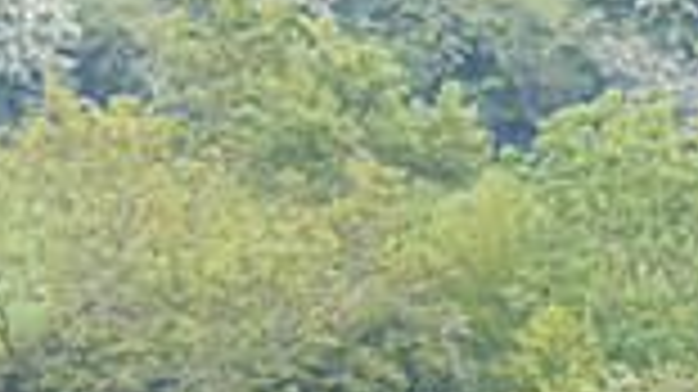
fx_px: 21347
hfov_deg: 1.9
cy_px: 561
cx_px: 570
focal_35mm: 1154
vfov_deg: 1.1
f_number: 4
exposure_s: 1/1250
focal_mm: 145
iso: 400
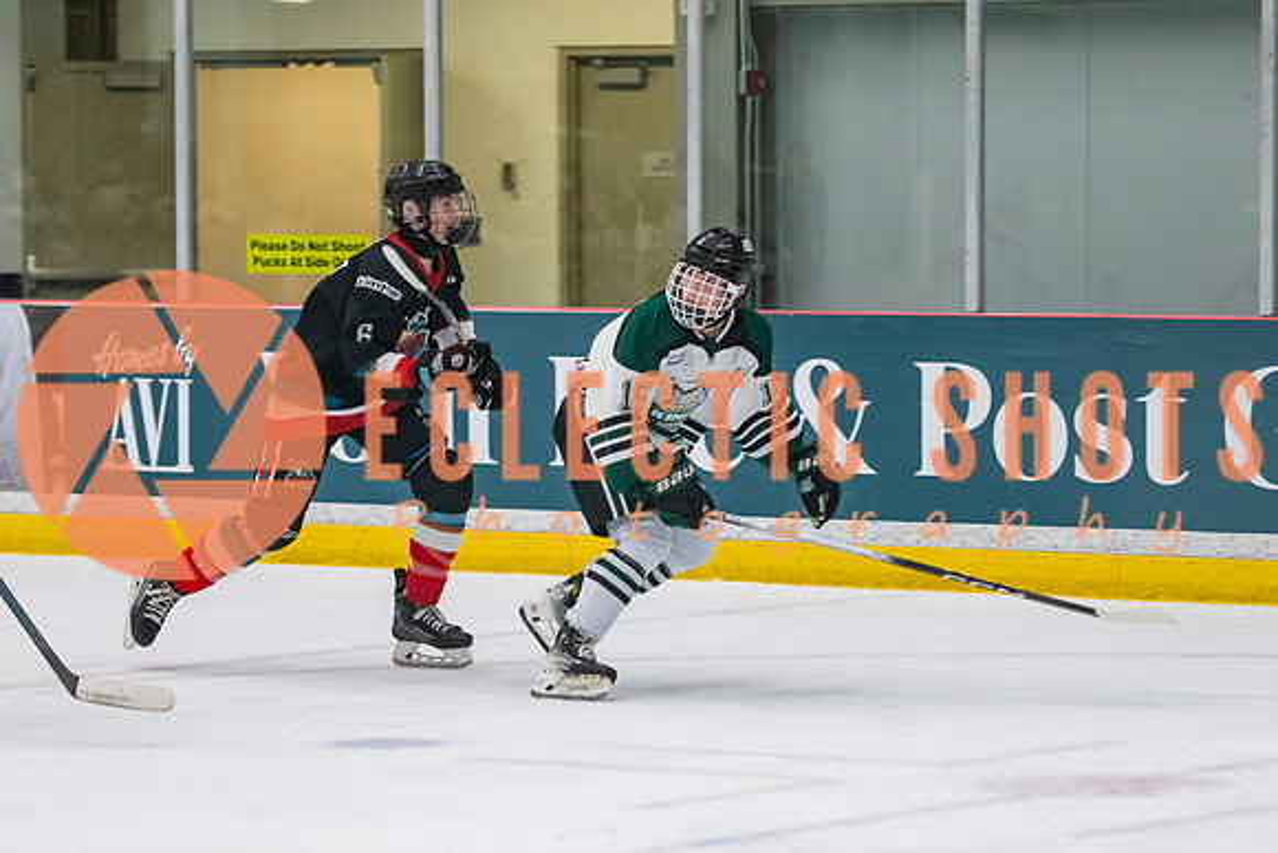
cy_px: 427
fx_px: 6946
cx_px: 672
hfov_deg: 10.5
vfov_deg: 7.0
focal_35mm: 196
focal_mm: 110
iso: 2000
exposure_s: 1/640
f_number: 3.2
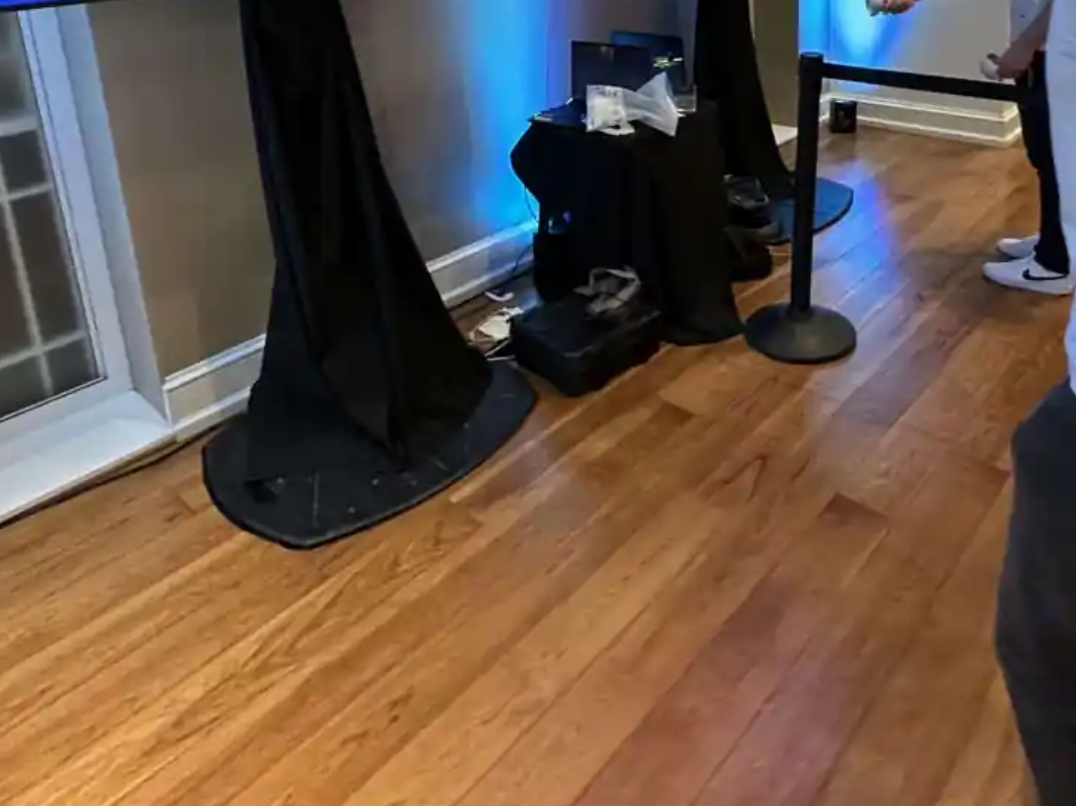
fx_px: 839
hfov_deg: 65.2
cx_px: 591
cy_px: 92
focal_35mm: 27
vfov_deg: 46.7
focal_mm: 2.22
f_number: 2.2
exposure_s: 1/60
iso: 640
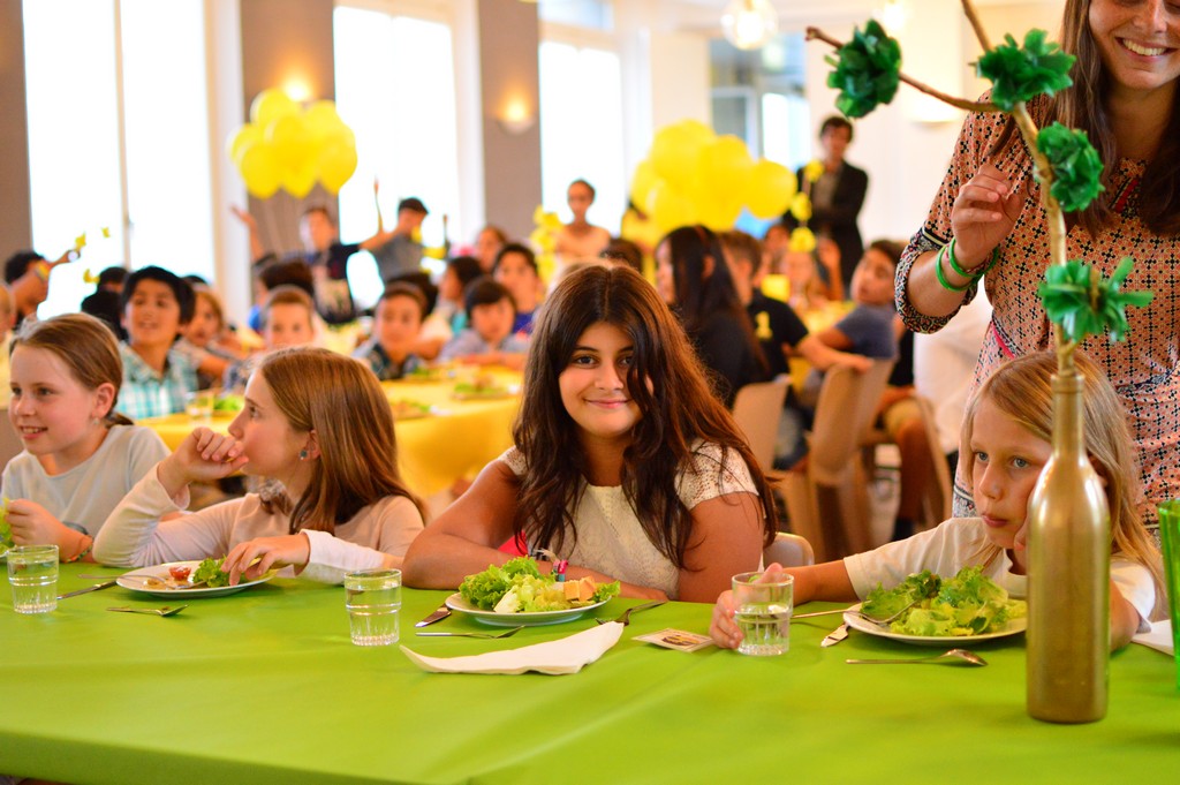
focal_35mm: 52
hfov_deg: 37.9
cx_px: 590
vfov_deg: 25.7
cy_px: 392
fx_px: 1719
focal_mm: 35
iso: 1250
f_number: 1.8
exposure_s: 1/320
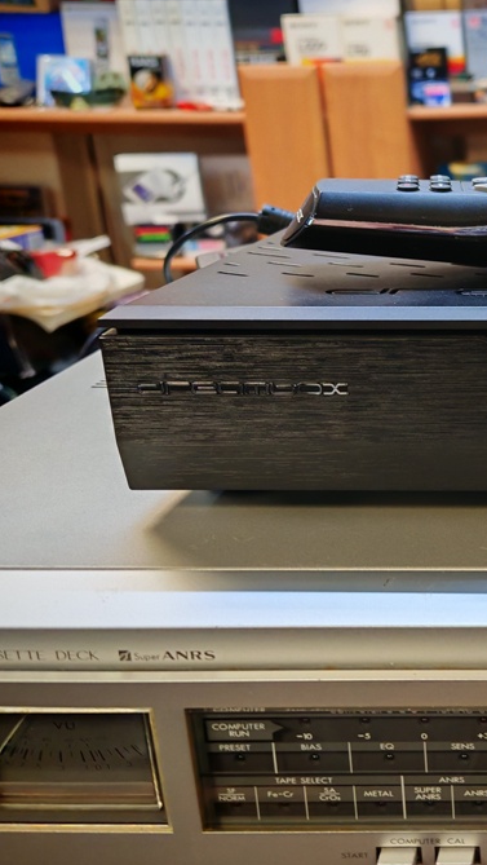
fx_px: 1032
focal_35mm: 45
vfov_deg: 45.4
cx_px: 610
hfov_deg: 23.8
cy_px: 414
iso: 320
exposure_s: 1/33
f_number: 1.9
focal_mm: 6.67
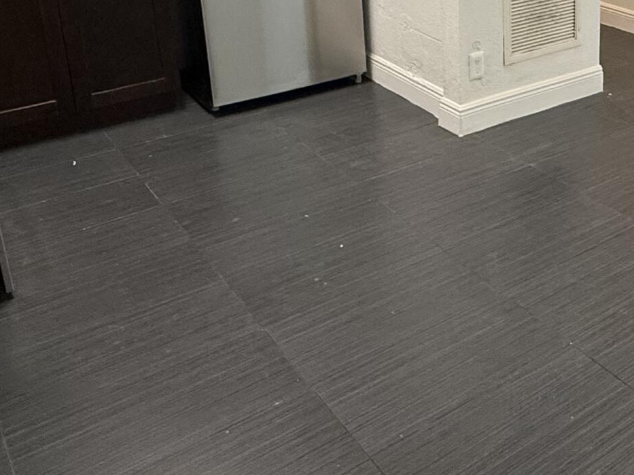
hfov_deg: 39.2
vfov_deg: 30.0
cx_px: 566
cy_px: 3
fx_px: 824
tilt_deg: -14.8
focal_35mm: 45
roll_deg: -0.3
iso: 250
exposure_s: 1/120
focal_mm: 2.22
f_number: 2.2
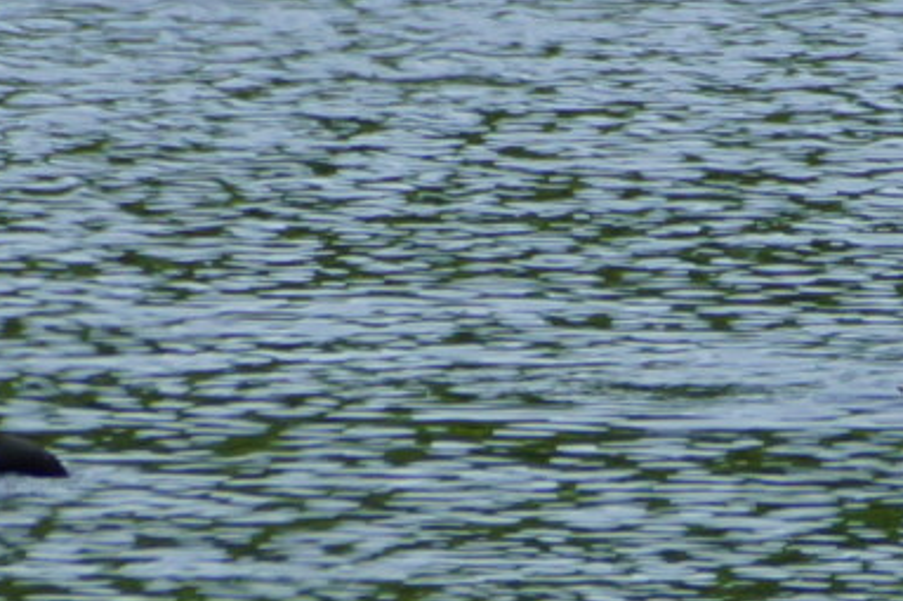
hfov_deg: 1.9
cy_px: 415
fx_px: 27528
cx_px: 611
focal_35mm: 1098
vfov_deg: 1.3
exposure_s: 1/400
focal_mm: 250
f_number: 6.3
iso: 125
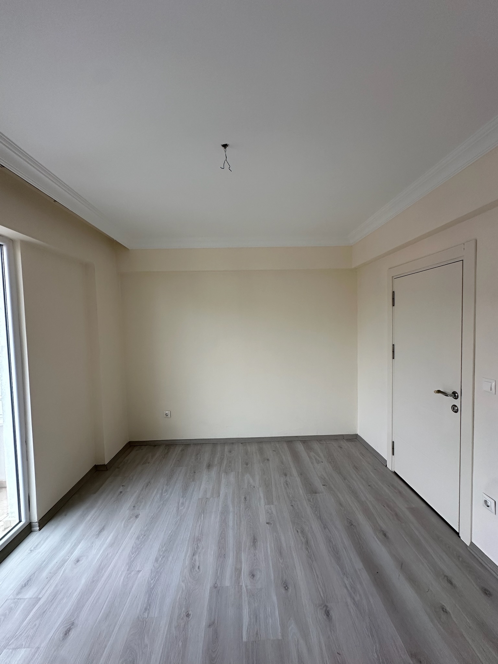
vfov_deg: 102.1
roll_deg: -0.1
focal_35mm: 14
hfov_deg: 85.7
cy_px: 332
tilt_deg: -2.0
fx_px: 269
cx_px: 249
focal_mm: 2.22
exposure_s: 1/99
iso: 125
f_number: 2.2
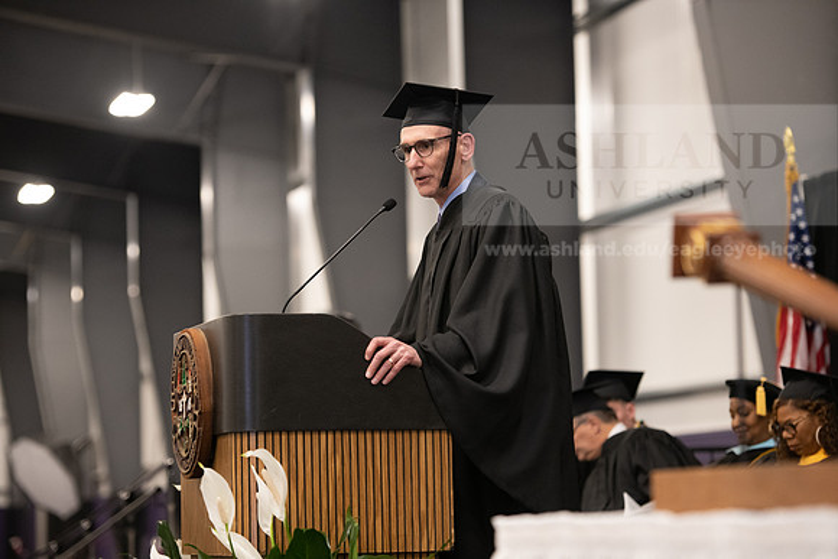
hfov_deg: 17.1
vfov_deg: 11.4
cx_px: 419
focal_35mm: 120
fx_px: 2794
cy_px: 280
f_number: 3.2
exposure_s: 1/200
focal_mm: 120
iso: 2500
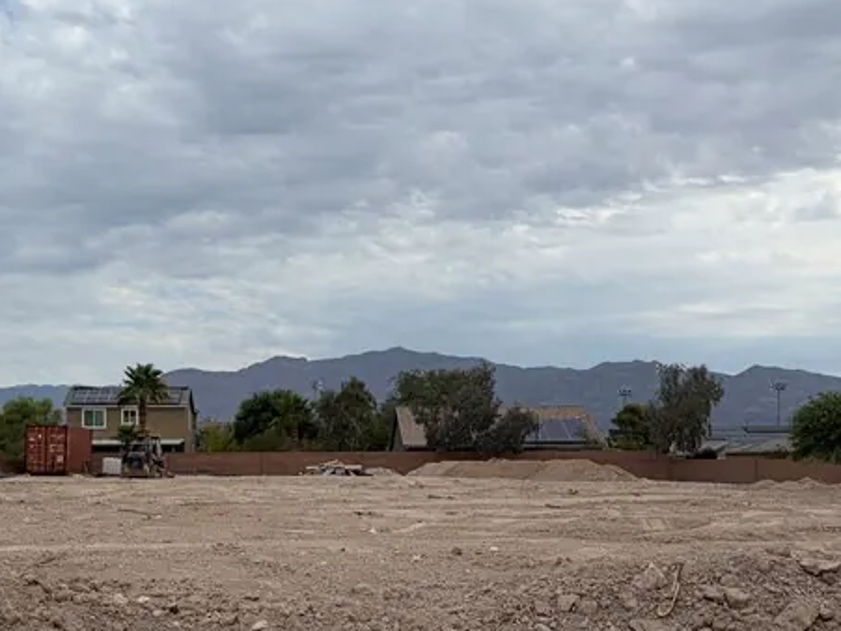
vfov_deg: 24.6
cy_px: 444
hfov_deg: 32.3
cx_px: 244
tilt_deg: +2.8
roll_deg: -0.2
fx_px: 1433
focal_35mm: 59
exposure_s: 1/5348
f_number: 1.6
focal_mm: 5.96
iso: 64
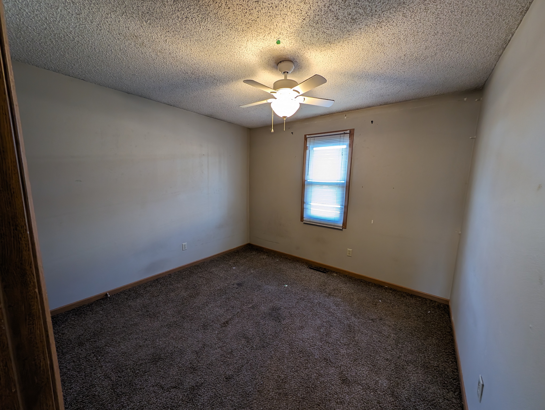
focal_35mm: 12
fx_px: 189
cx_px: 272
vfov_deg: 94.6
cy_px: 205
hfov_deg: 110.5
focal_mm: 2.23
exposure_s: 1/30
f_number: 1.95
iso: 76
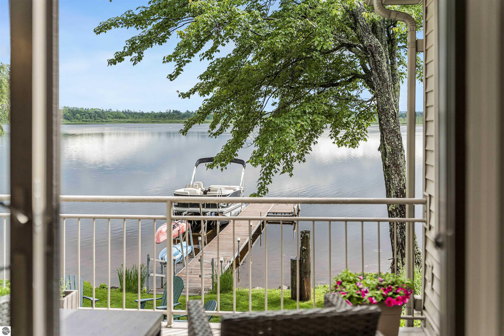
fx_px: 588
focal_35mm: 42
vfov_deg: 31.9
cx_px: 252
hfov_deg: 46.4
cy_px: 168
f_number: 2.5
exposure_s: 1/8000
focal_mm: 42
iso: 500
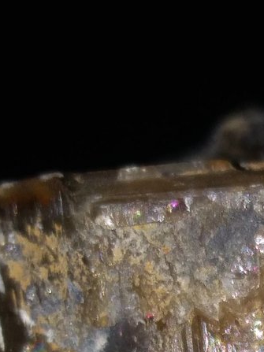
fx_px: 946
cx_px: 348
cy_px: 494
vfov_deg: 19.0
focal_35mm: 93
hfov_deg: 15.1
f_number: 2
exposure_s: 1/279
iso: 100
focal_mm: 3.54
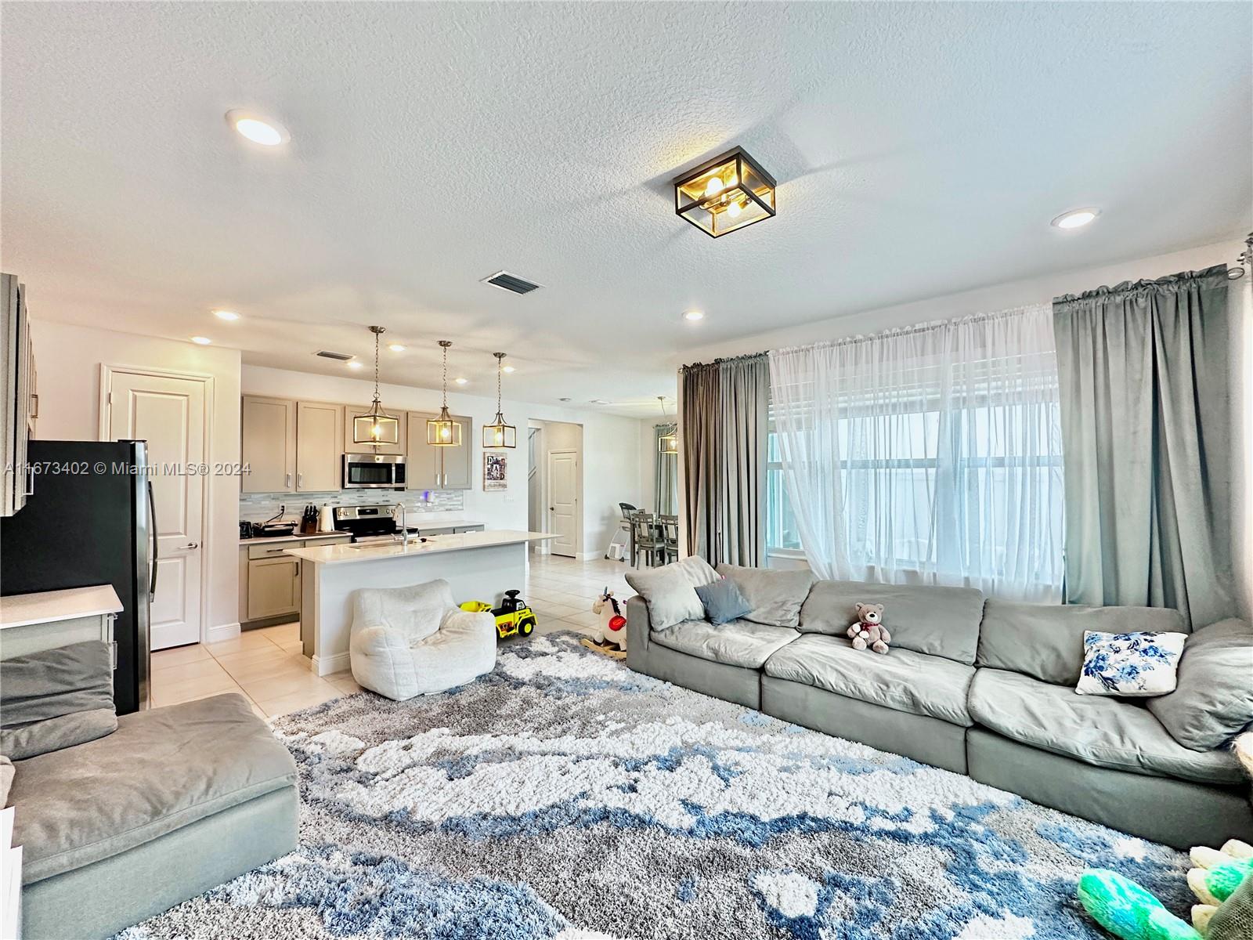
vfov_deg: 85.7
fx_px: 507
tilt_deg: +1.1
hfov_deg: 102.1
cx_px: 626
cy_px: 470
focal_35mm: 14
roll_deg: -0.1
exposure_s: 1/120
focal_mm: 2.22
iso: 250
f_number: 2.2
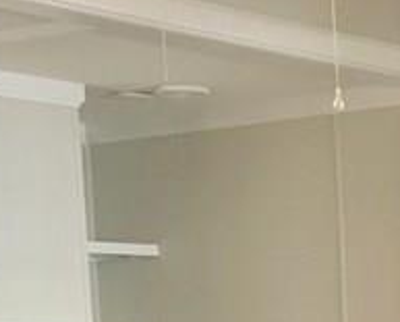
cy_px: 646
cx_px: 599
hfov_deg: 12.2
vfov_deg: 9.6
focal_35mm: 150
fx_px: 1778
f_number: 2.2
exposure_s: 1/30
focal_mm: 4.15
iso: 50
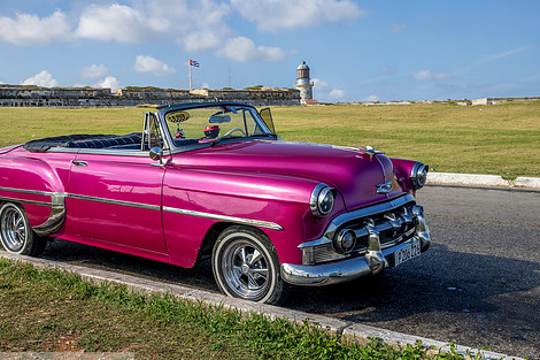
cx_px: 233
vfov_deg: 31.9
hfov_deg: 46.3
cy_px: 186
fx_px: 630
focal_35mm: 42
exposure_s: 1/500
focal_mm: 34
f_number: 6.3
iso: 160
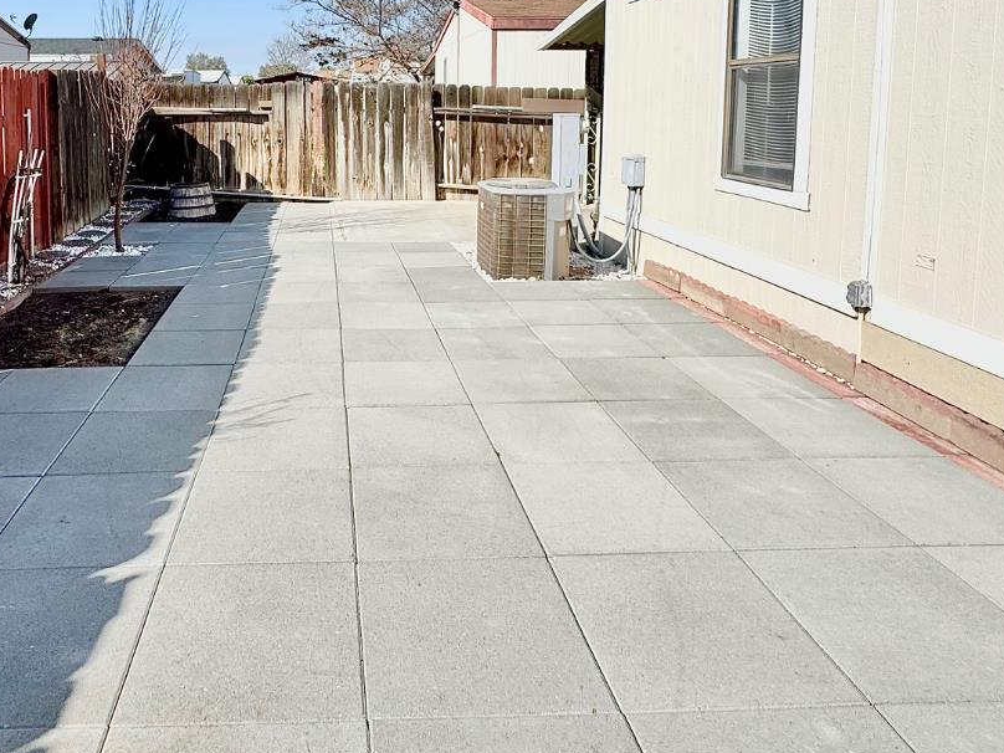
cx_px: 343
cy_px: 165
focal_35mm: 26
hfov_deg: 65.7
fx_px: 754
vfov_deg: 50.3
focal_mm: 2.22
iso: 50
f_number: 2.2
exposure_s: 1/2985
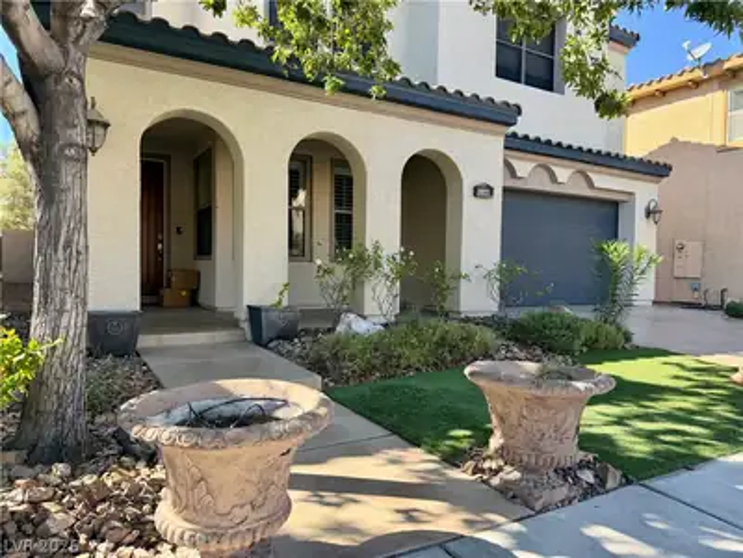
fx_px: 515
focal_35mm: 24
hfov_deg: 71.6
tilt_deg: -1.8
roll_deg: -0.7
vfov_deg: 56.8
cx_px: 372
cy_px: 279
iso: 100
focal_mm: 6.76
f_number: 1.78
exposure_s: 1/1174
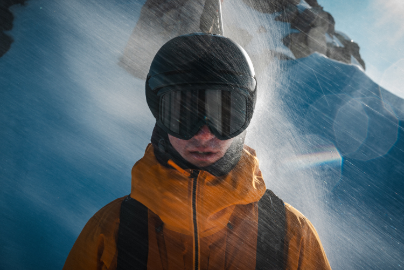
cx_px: 202
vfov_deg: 27.0
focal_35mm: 50
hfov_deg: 39.6
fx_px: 561
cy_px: 135
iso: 50
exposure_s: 1/80
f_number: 11
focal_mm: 50
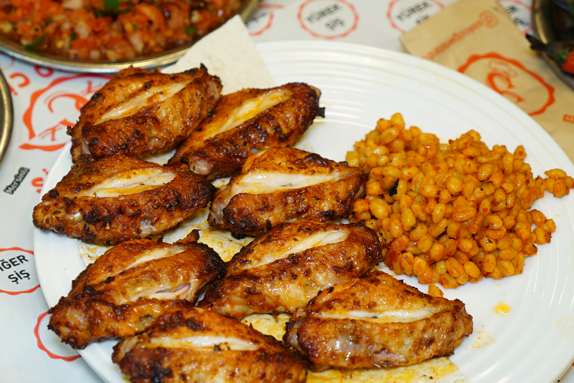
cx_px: 192
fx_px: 1850
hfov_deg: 17.6
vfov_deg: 11.8
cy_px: 226
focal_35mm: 116
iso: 250
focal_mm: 70
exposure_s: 1/60
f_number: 5
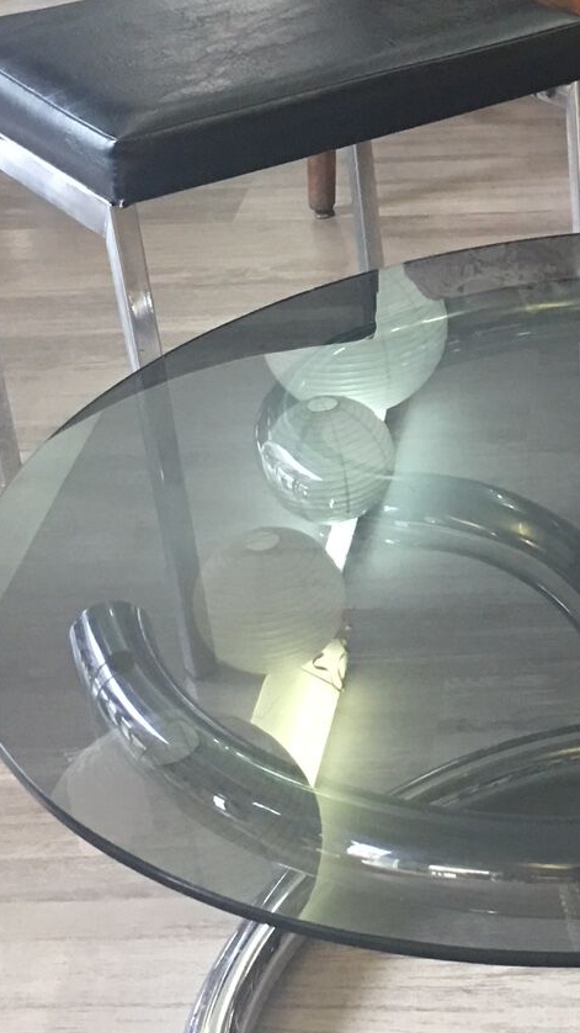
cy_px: 371
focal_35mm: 76
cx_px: 681
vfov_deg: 27.8
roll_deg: +2.6
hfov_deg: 15.4
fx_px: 2079
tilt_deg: -26.0
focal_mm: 4.15
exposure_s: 1/17
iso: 100
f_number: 2.2
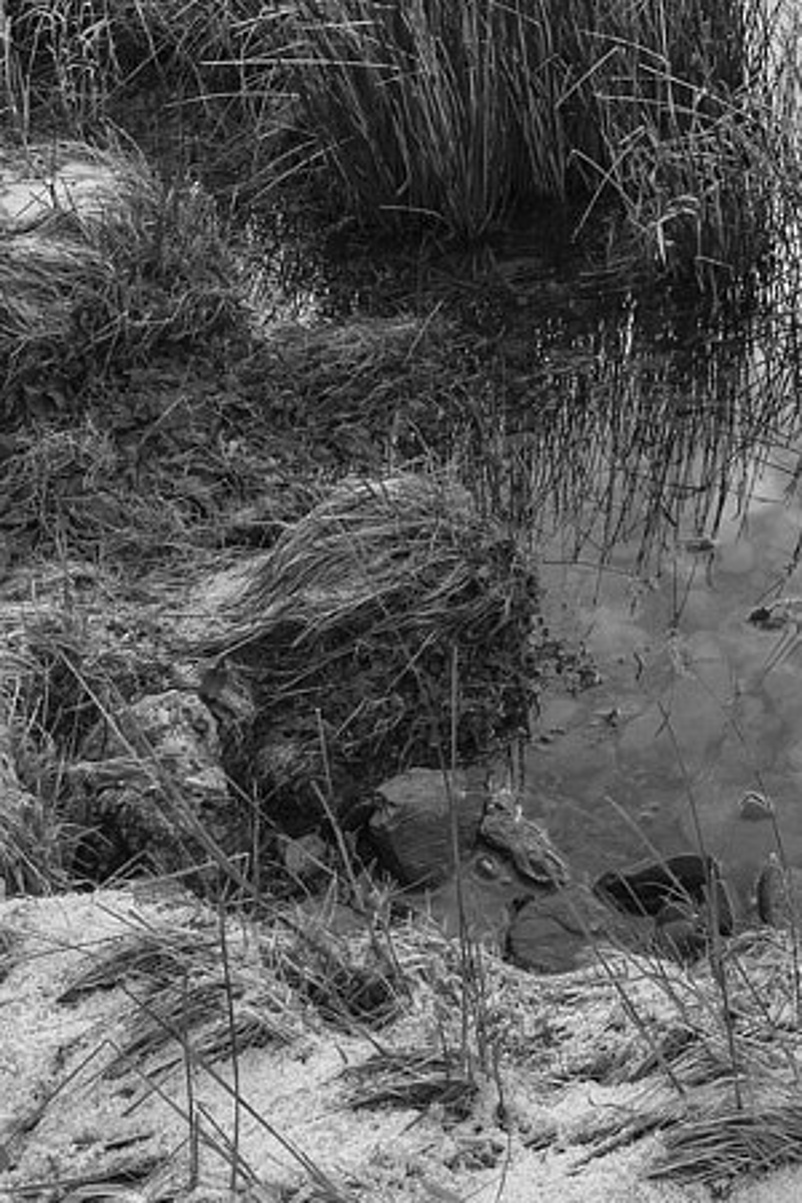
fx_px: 2138
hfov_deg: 19.4
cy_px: -543
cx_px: 1077
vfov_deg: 25.0
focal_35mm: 64
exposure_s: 1/8
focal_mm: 18
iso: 100
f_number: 16
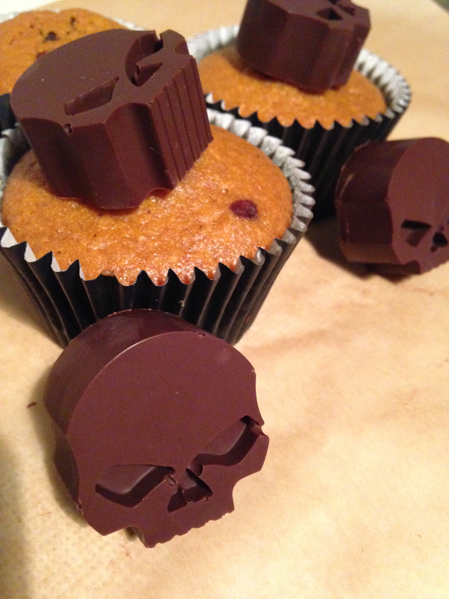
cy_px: 300
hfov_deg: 42.9
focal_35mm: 33
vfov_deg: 55.4
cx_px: 224
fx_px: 571
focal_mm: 4.12
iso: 640
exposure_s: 1/15
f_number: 2.4
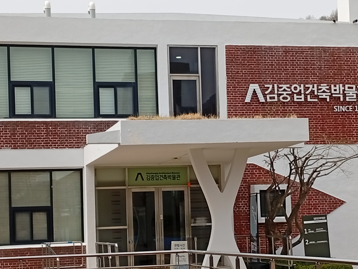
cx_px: 202
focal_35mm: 90
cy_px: 185
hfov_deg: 21.7
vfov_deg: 16.4
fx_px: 932
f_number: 1.8
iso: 51
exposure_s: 1/704
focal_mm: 3.98
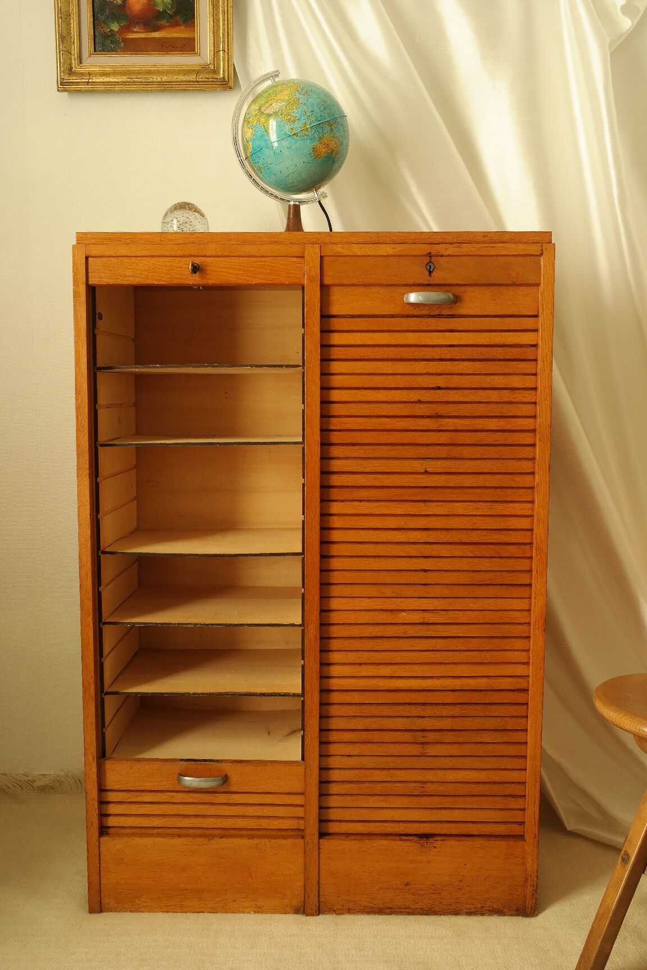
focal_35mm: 33
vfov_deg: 57.2
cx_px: 324
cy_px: 485
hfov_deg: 40.0
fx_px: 890
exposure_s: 1/30
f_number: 5.6
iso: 400
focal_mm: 22
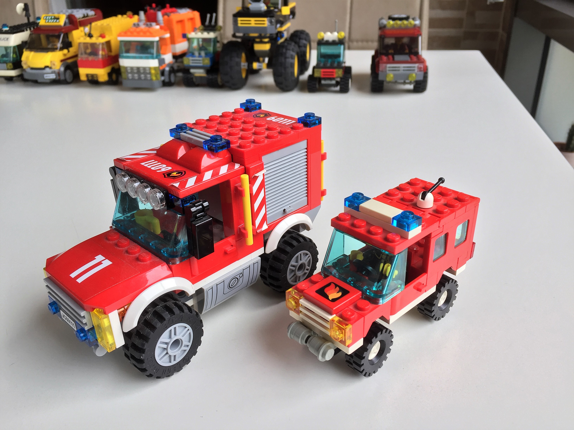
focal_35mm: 29
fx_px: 481
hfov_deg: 61.7
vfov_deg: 48.2
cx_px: 287
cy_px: 215
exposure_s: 1/100
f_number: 2.2
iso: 32
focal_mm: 4.15
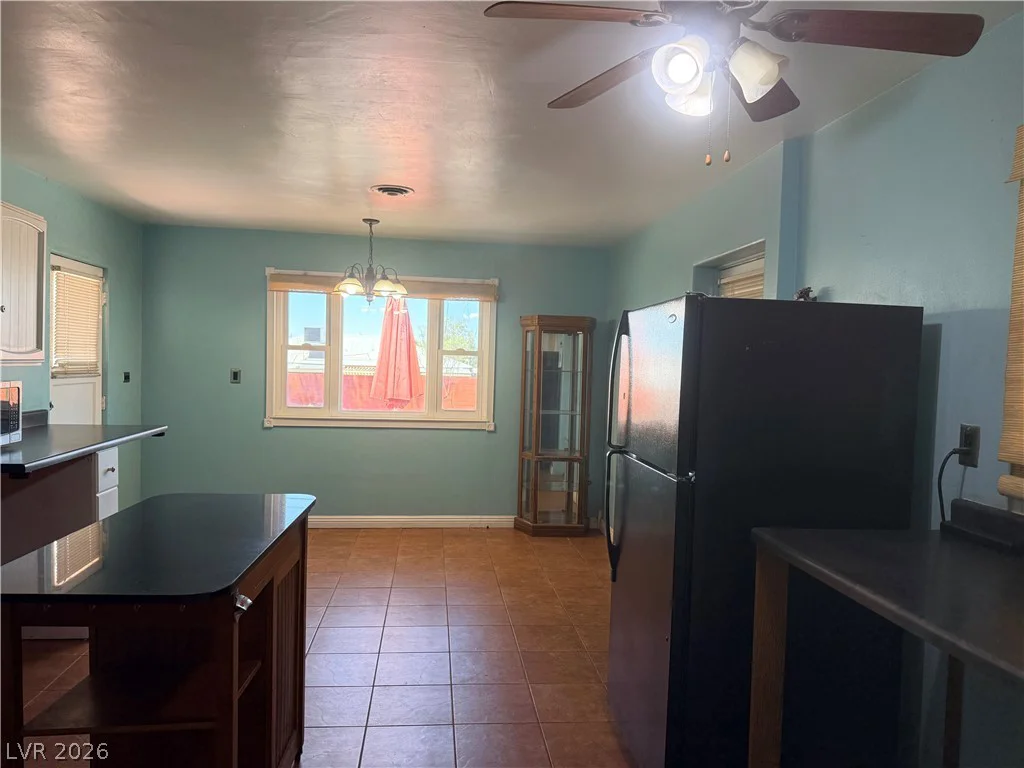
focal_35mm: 24
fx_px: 710
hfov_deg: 71.6
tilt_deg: -2.2
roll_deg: -1.8
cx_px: 512
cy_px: 384
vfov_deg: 56.8
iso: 200
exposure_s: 1/214
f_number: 1.78
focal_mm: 6.76
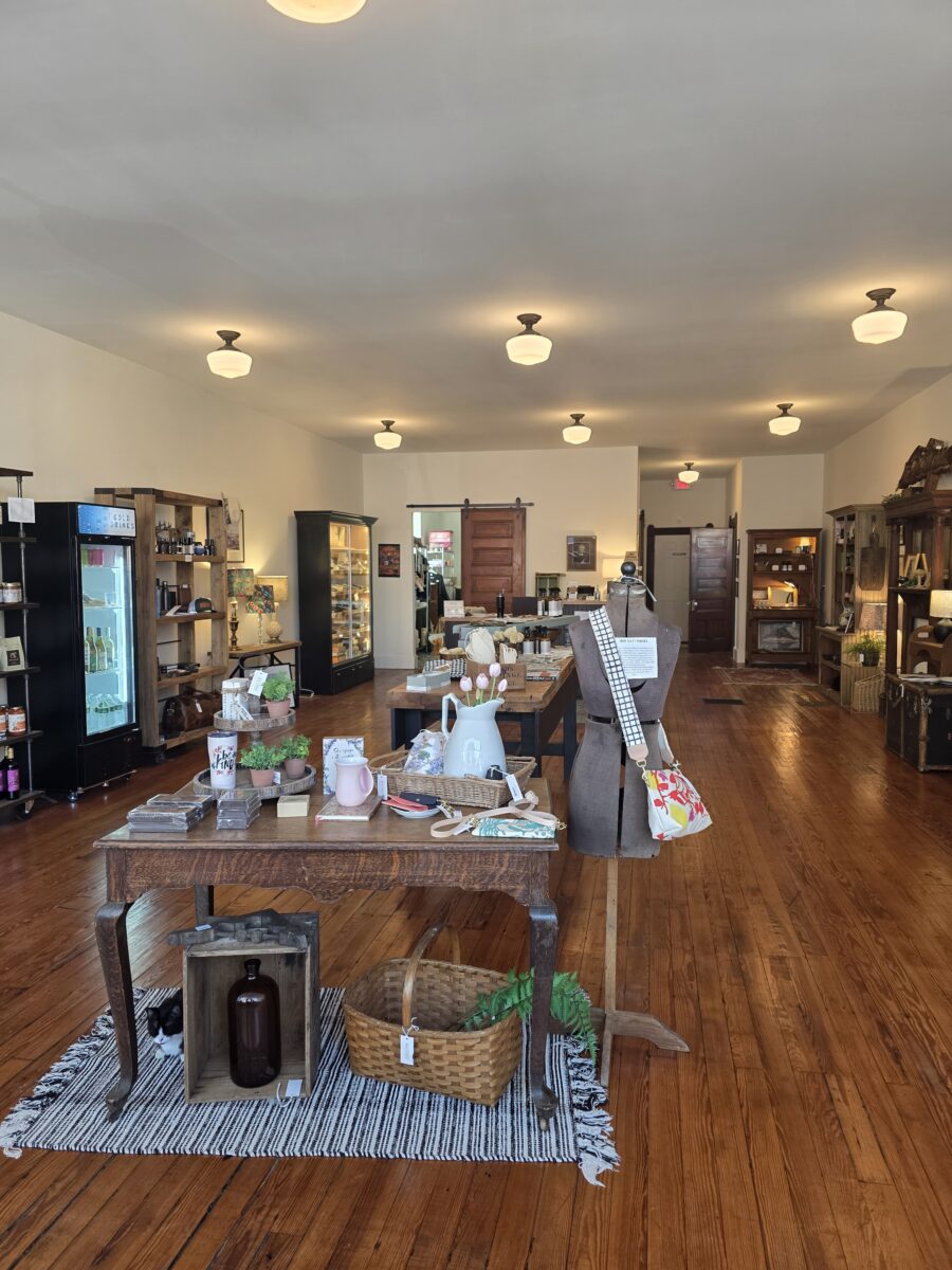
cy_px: 635
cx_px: 476
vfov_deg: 73.9
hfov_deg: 58.9
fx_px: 843
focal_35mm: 23
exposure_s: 1/120
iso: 125
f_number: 1.7
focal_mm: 6.3
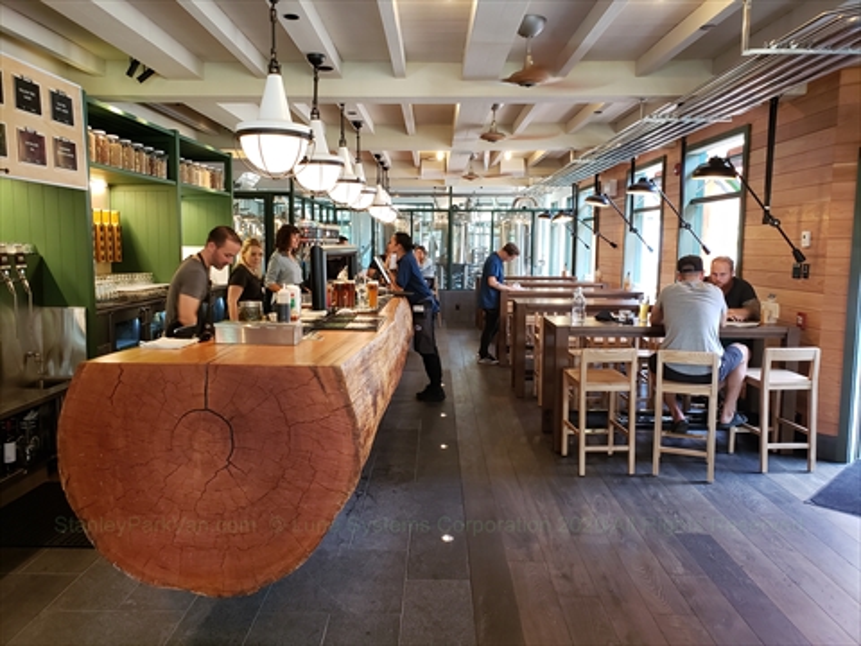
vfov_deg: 53.1
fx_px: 647
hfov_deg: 67.3
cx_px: 430
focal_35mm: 26
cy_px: 323
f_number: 2.4
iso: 250
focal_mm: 4.3
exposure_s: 1/30
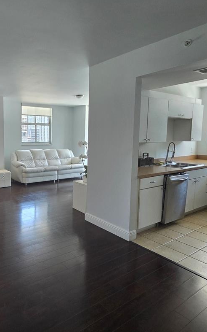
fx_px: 190
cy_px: 155
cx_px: 24
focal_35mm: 21
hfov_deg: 51.2
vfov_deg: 82.2
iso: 80
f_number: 2.2
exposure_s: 1/60
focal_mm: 2.2
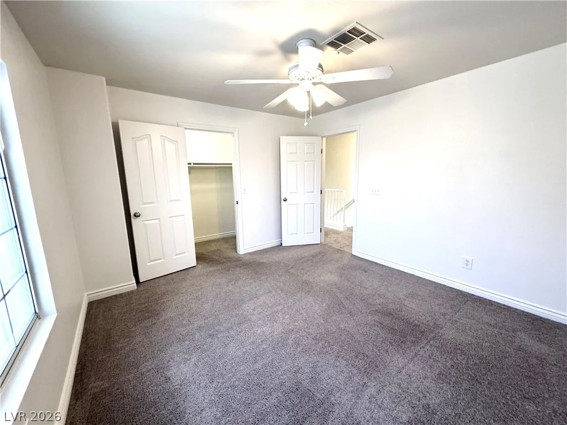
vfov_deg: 85.7
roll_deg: +0.7
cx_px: 284
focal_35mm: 14
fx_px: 229
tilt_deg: -10.5
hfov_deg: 102.1
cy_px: 212
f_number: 2.2
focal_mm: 2.22
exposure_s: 1/120
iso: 320
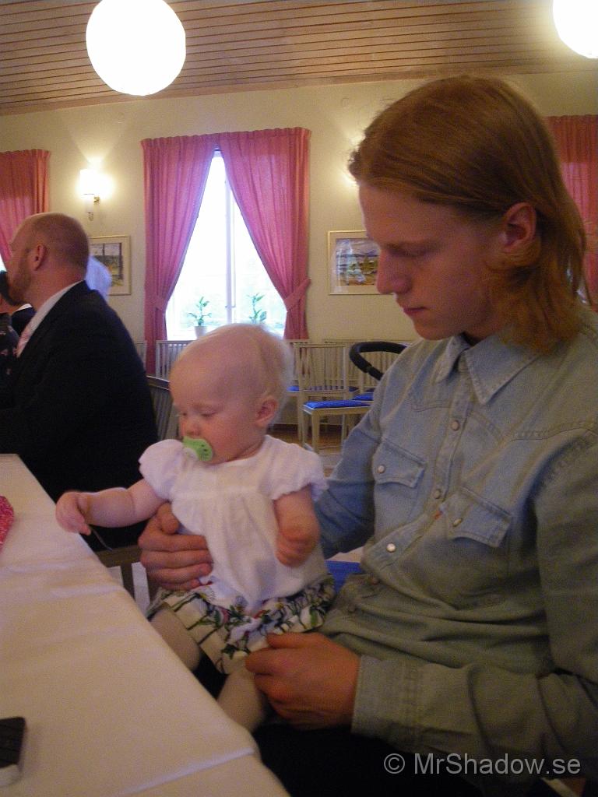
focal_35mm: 28
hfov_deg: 49.7
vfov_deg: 63.4
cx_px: 299
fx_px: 645
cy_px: 398
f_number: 3.5
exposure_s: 1/15
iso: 400
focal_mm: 5
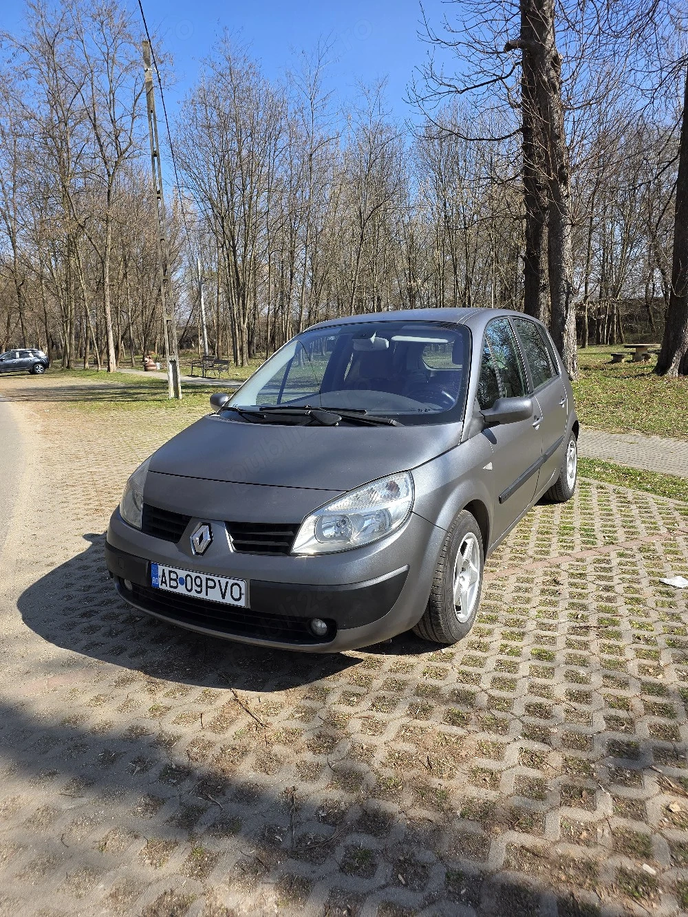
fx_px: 609
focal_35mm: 23
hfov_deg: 58.9
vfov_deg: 73.9
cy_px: 458
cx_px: 344
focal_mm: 6.3
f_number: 1.7
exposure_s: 1/3333
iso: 80
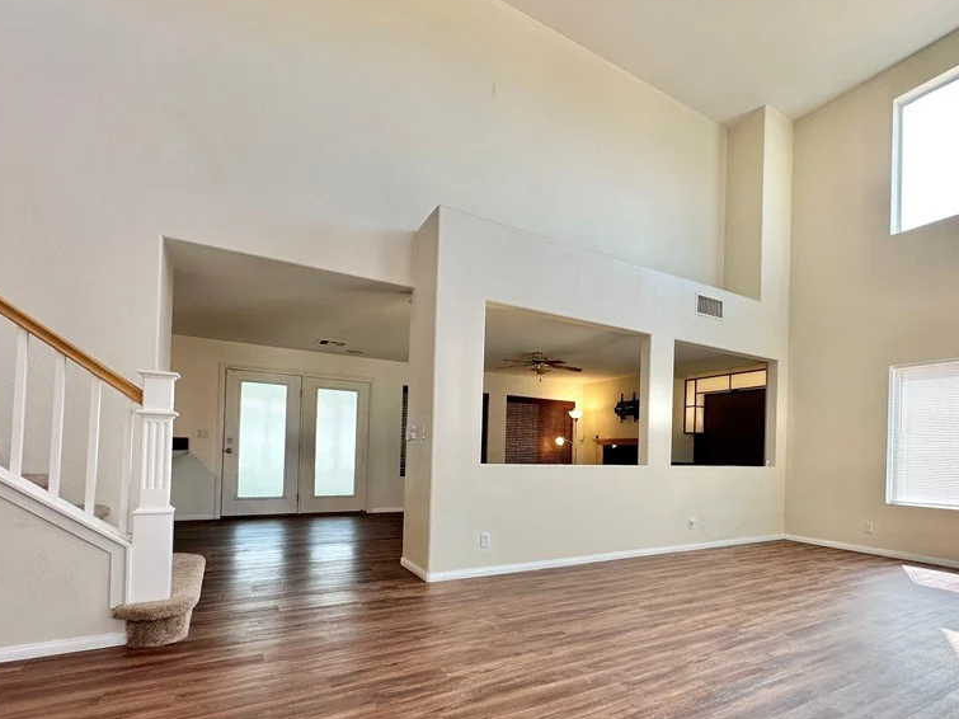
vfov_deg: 67.6
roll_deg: -1.5
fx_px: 526
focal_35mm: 19
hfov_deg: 83.2
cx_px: 593
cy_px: 448
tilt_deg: +0.8
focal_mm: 2.22
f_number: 2.2
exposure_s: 1/120
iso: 64
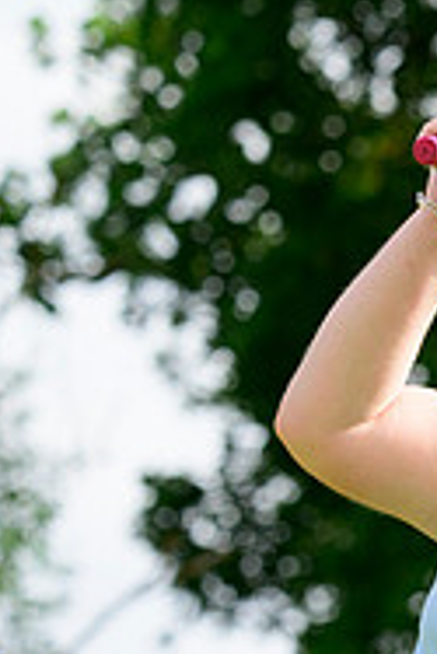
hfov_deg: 3.0
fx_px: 8160
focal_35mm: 449
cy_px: 645
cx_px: 968
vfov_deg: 4.6
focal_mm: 145
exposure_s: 1/1250
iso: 1000
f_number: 6.3
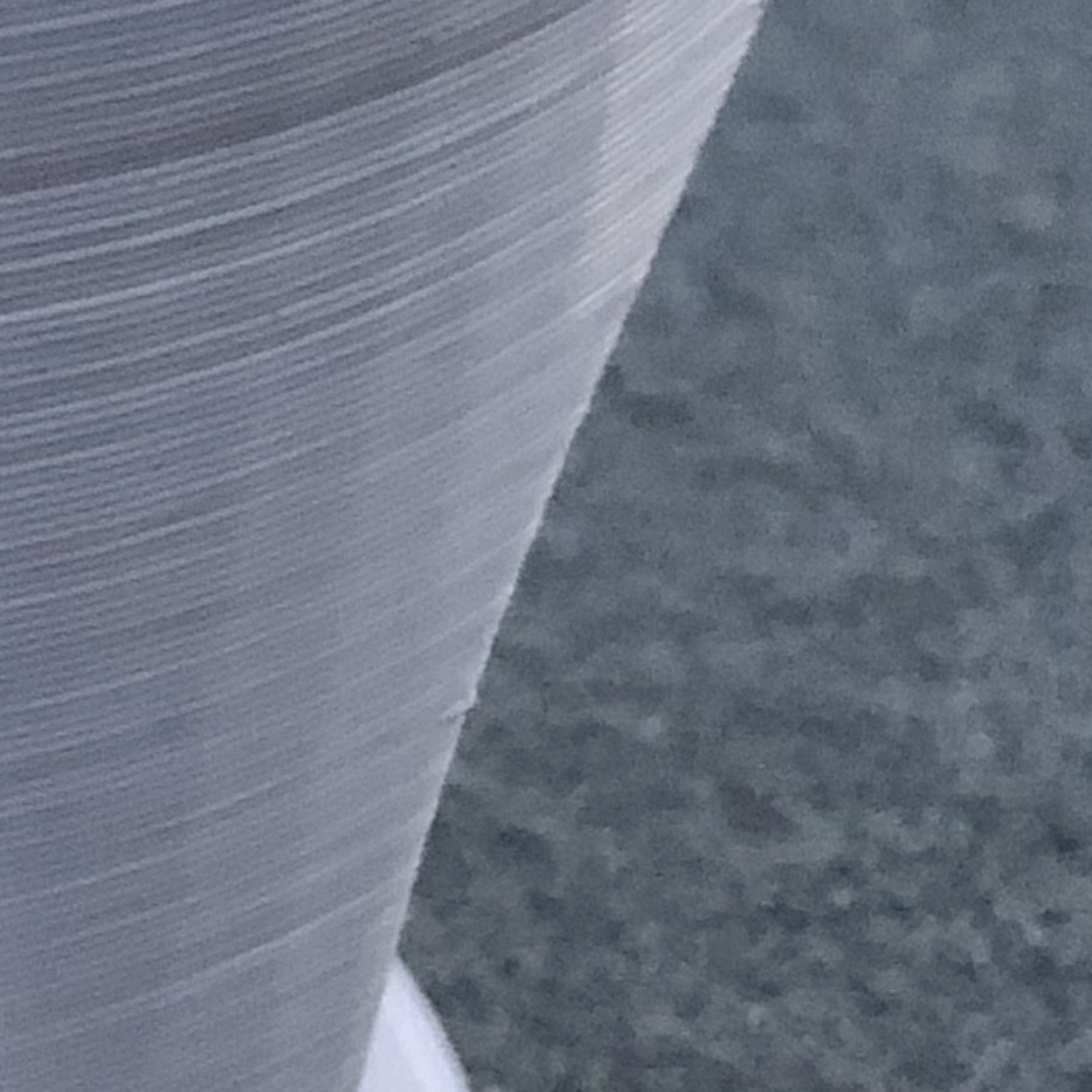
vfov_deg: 11.5
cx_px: -466
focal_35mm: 151
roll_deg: +1.4
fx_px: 5389
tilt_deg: -32.8
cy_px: 91
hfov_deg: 11.2
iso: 100
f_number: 1.8
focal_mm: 4
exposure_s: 1/4
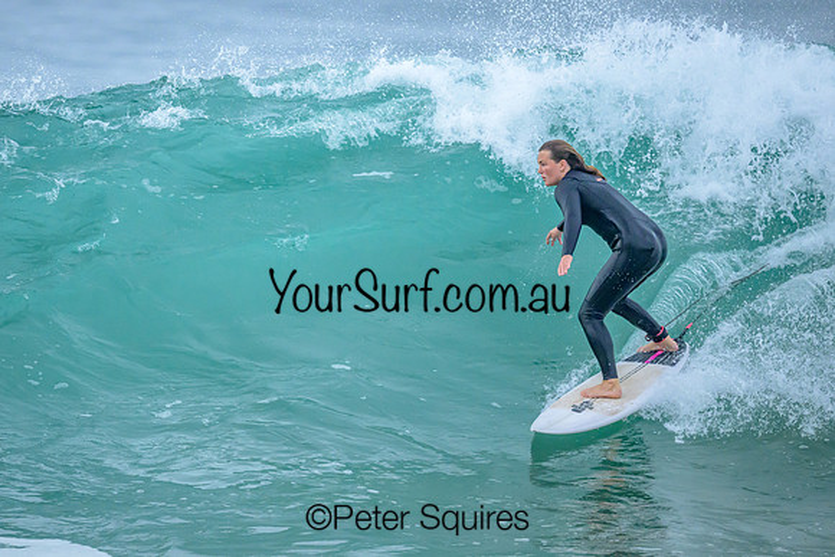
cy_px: 232
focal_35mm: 947
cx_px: 341
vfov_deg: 1.5
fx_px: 21974
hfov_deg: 2.2
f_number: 6.3
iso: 2500
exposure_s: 1/3200
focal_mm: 800
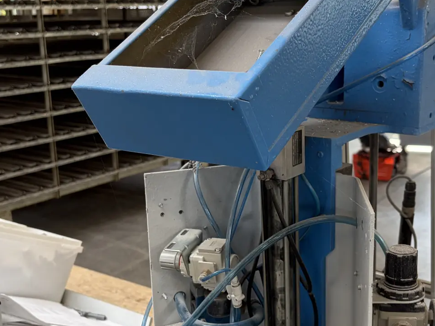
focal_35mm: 52
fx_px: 653
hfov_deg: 36.6
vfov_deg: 28.0
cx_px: 271
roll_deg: +1.7
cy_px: 193
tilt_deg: -16.4
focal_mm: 5.96
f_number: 1.6
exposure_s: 1/77
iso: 125
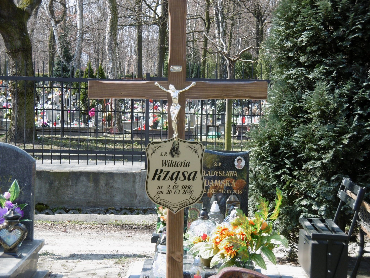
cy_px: 139
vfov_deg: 16.4
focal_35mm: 90
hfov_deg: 21.8
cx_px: 185
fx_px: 962
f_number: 4.7
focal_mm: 16.2
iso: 100
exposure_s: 1/125
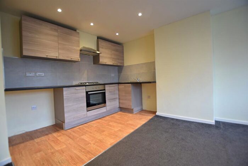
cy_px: 83
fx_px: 103
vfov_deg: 77.4
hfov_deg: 100.4
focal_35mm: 15
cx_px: 124
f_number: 3.5
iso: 200
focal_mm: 10
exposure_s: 1/25
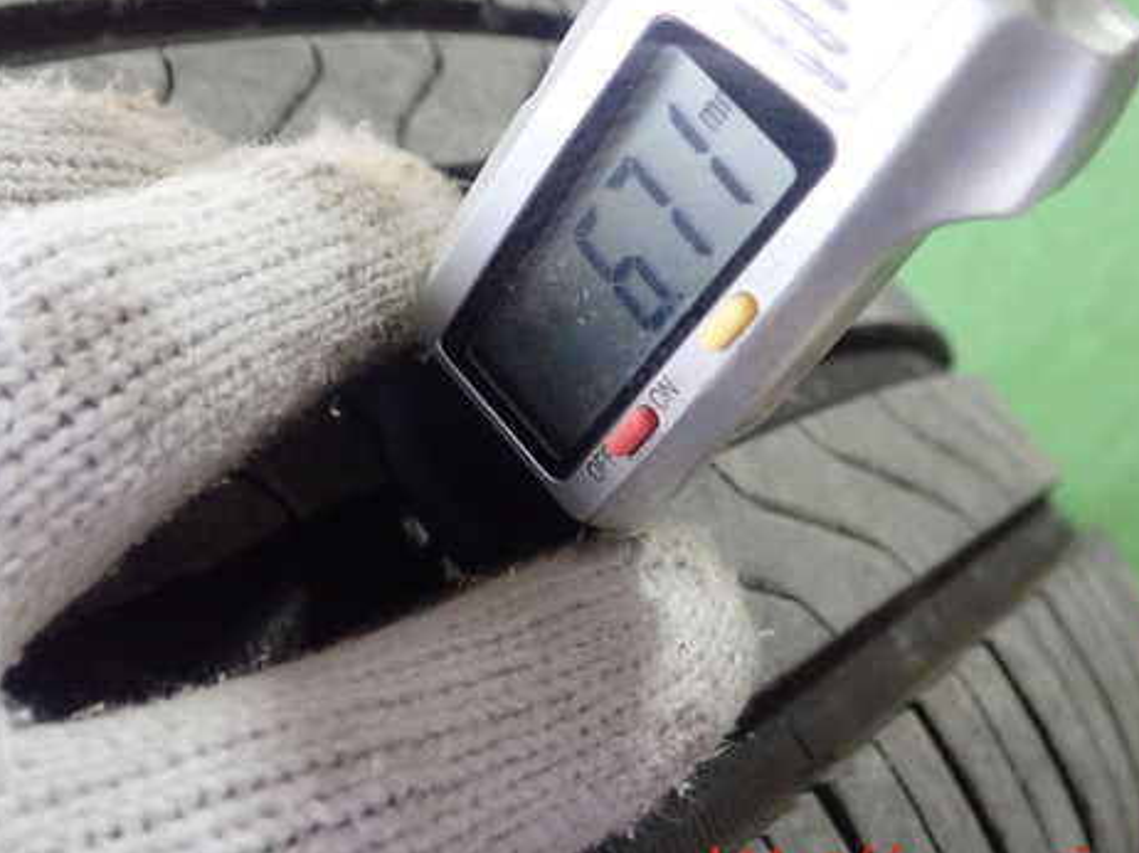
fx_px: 1283
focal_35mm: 39
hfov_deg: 47.8
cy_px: 348
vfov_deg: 36.7
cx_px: 528
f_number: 2.3
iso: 640
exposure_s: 1/125
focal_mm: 5.5
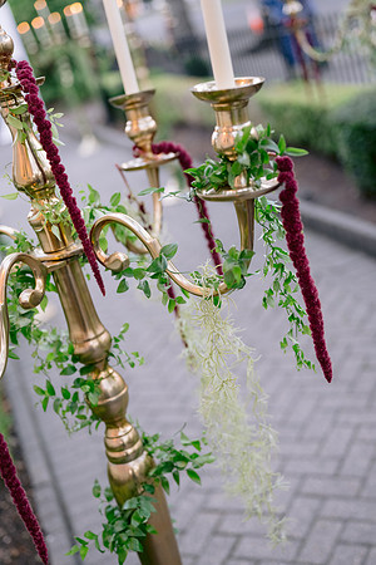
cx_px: 188
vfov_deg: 39.6
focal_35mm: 50
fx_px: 783
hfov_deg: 27.0
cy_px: 282
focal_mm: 50
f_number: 2.5
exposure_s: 1/125
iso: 800
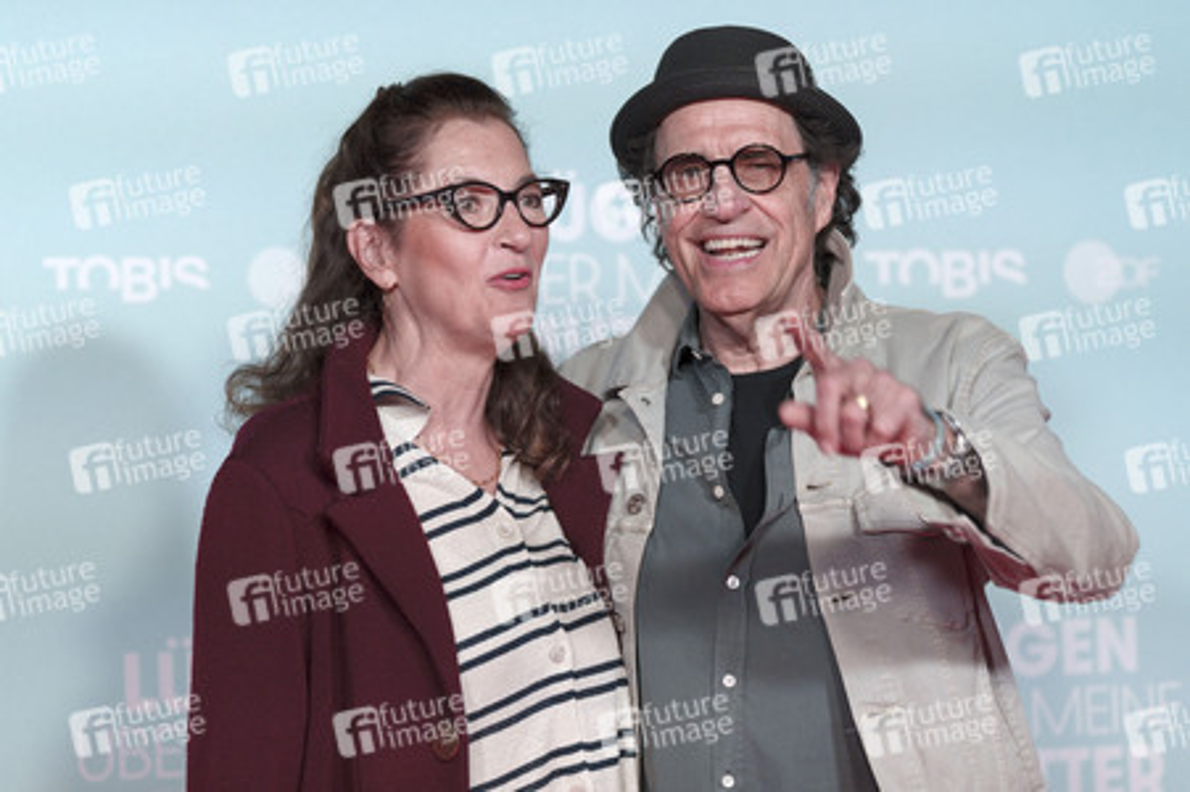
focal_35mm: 103
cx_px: 595
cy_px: 396
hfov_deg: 19.8
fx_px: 3402
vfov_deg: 13.3
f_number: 2.8
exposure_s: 1/250
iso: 500
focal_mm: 103
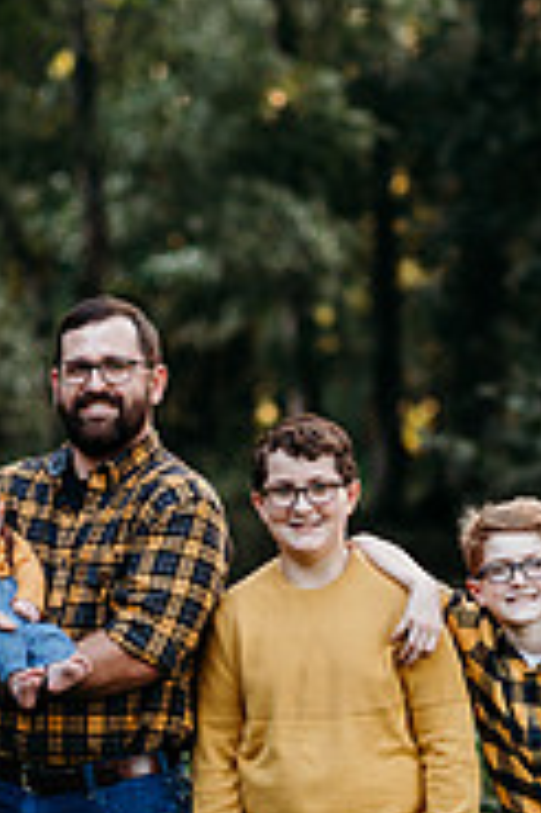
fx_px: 4675
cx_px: 264
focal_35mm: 207
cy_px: 593
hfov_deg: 6.6
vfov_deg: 9.9
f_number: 2.2
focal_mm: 85
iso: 125
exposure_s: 1/200
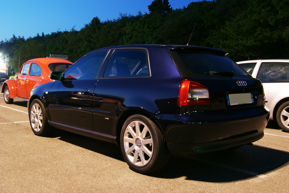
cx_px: 144
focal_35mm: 36
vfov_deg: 37.0
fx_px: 289
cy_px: 96
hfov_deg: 53.1
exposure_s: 4
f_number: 9
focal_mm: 24
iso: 400
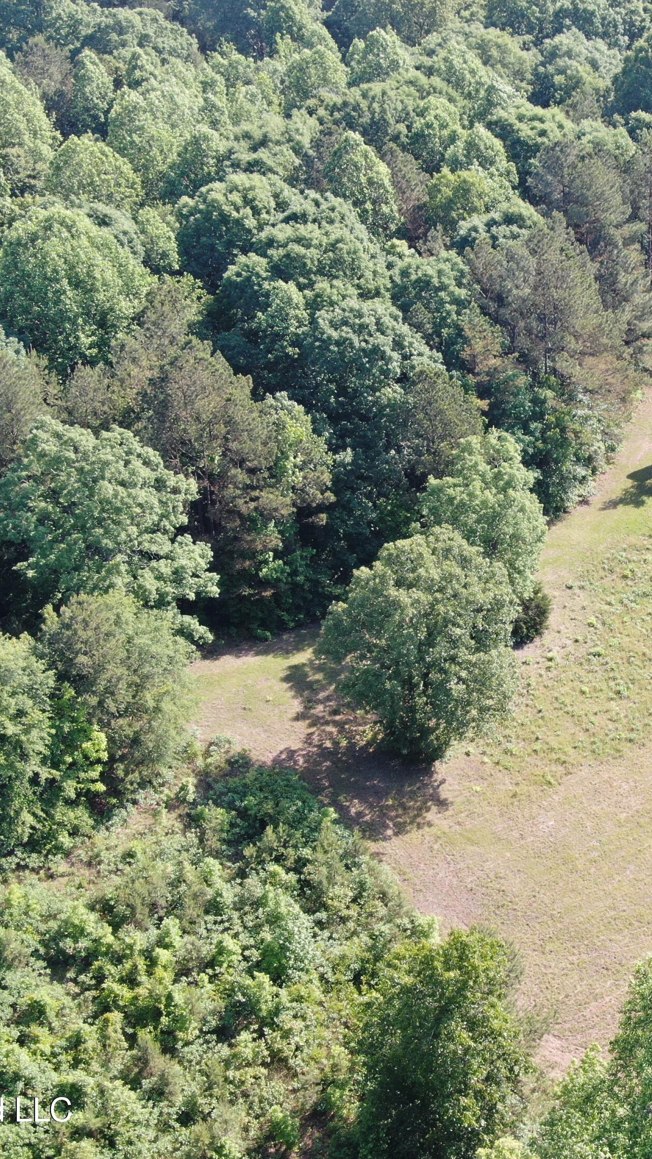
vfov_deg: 30.6
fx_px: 2121
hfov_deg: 17.2
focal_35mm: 69
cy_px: 578
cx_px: 613
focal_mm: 8.42
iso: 100
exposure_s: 1/160
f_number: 3.8
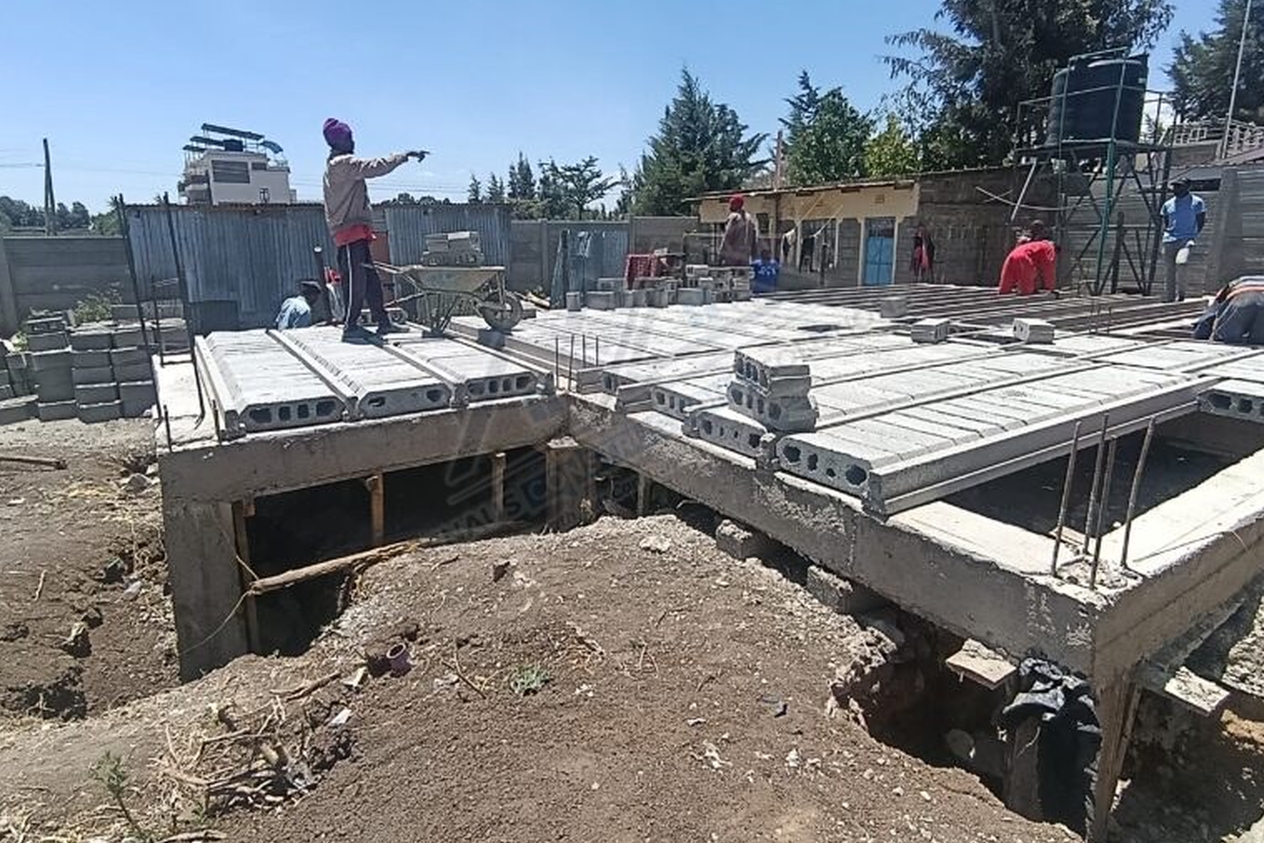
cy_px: 372
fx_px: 702
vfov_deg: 61.7
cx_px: 630
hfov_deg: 84.0
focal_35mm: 20
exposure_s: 1/1083
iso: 52
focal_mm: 1.65
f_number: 2.2
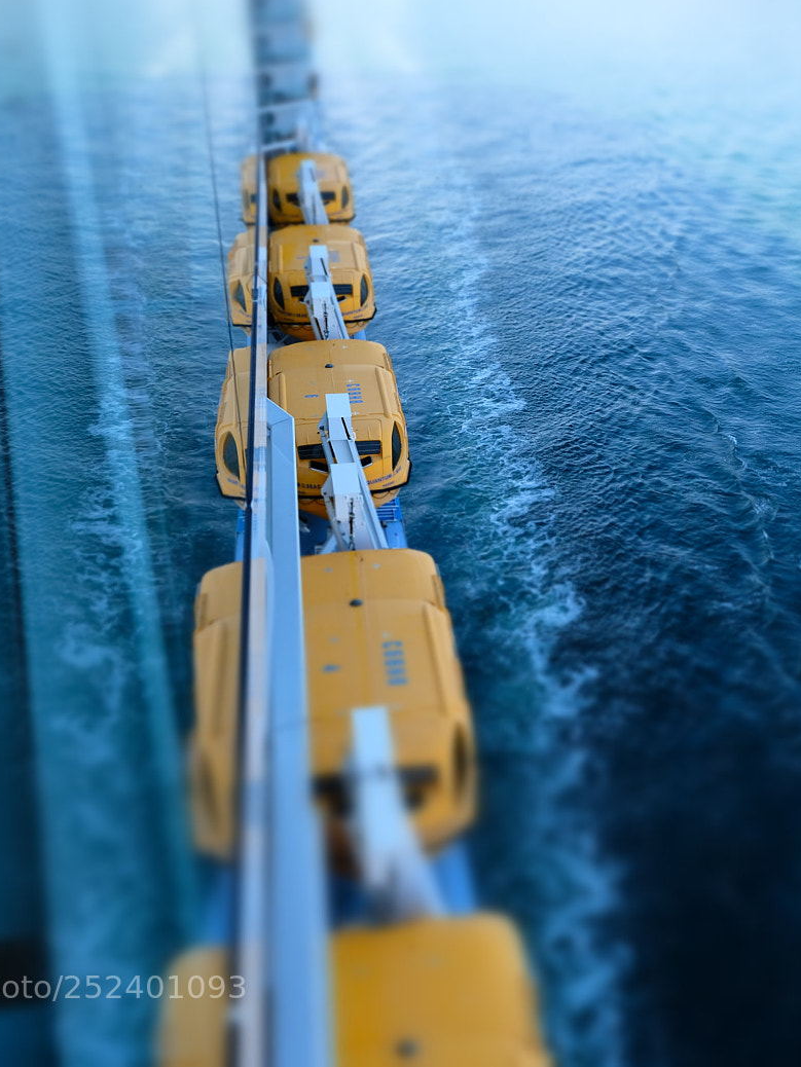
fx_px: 1234
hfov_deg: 35.6
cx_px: 531
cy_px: 520
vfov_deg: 46.8
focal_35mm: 40
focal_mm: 18
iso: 200
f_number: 3.6
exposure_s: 1/600
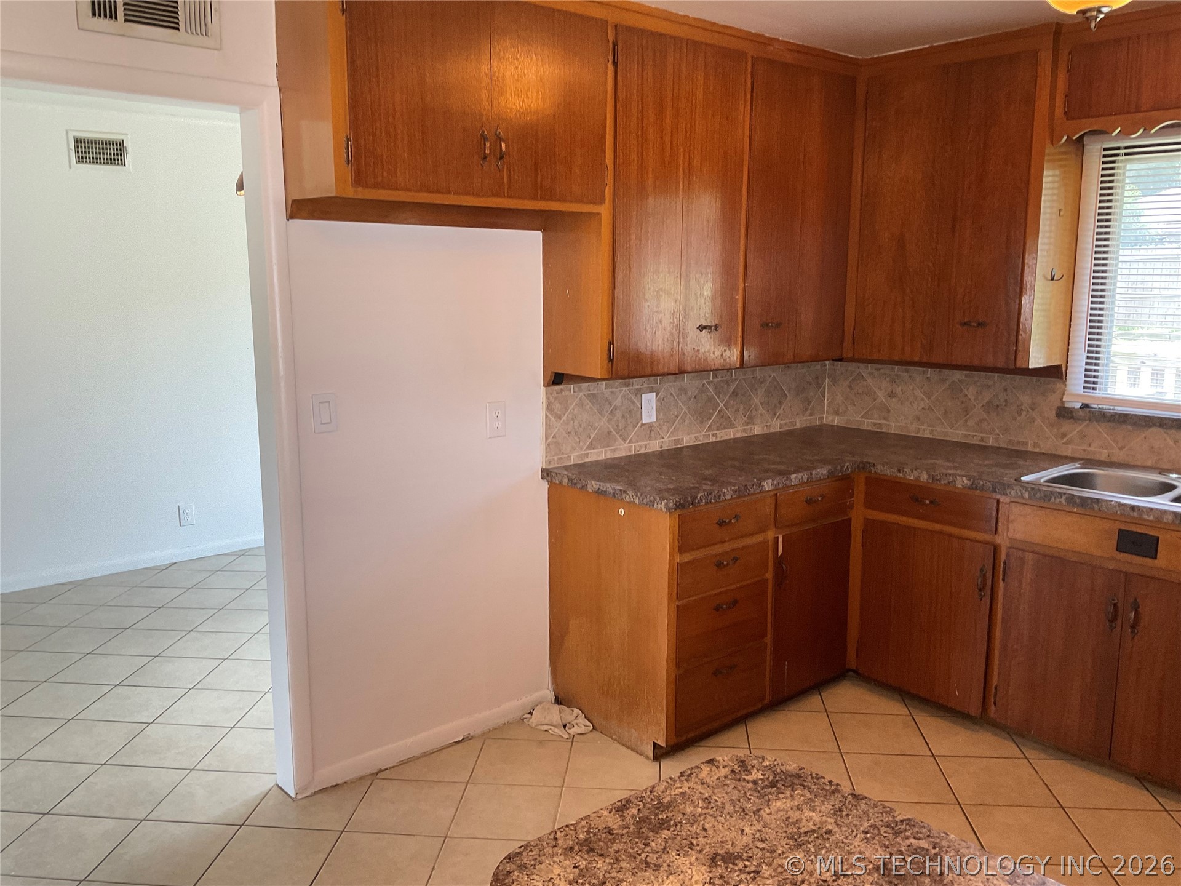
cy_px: 443
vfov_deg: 48.2
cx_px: 590
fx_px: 989
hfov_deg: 61.7
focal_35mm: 29
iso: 64
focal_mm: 3
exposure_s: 1/60
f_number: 1.8
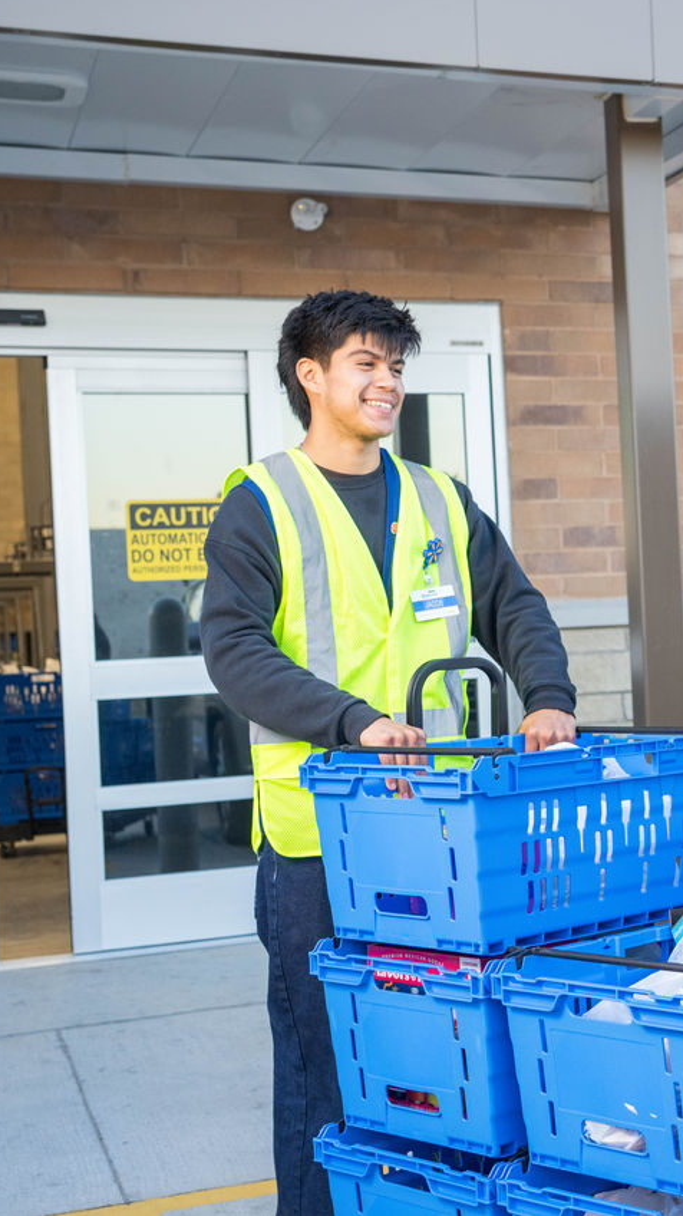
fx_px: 1836
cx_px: 799
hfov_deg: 19.9
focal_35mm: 57
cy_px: 605
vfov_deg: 36.6
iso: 800
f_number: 5
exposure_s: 1/160
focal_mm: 36
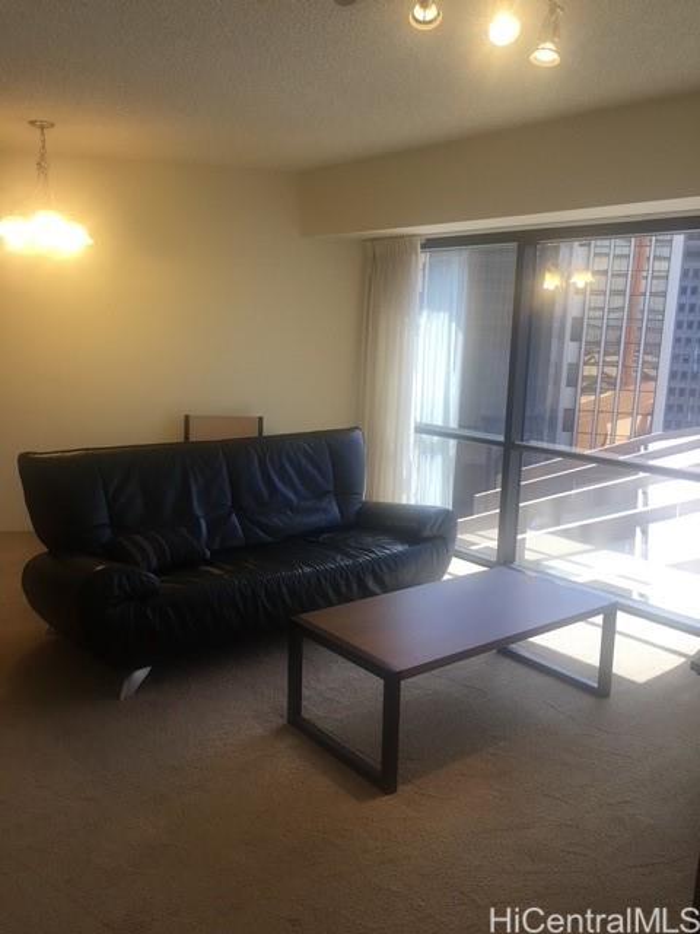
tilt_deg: -9.4
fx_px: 782
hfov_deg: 48.2
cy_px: 467
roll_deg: -2.2
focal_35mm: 29
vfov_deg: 61.7
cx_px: 350
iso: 32
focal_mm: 4.15
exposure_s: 1/60
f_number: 2.2
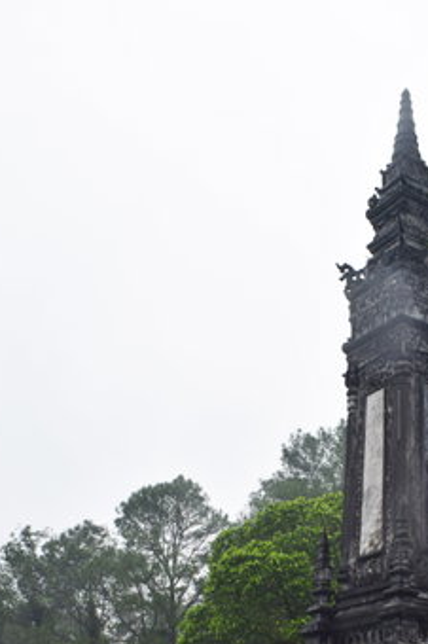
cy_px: 549
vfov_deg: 35.8
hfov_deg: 25.3
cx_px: 290
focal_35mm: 53
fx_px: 947
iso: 400
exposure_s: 1/80
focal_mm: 20
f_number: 8
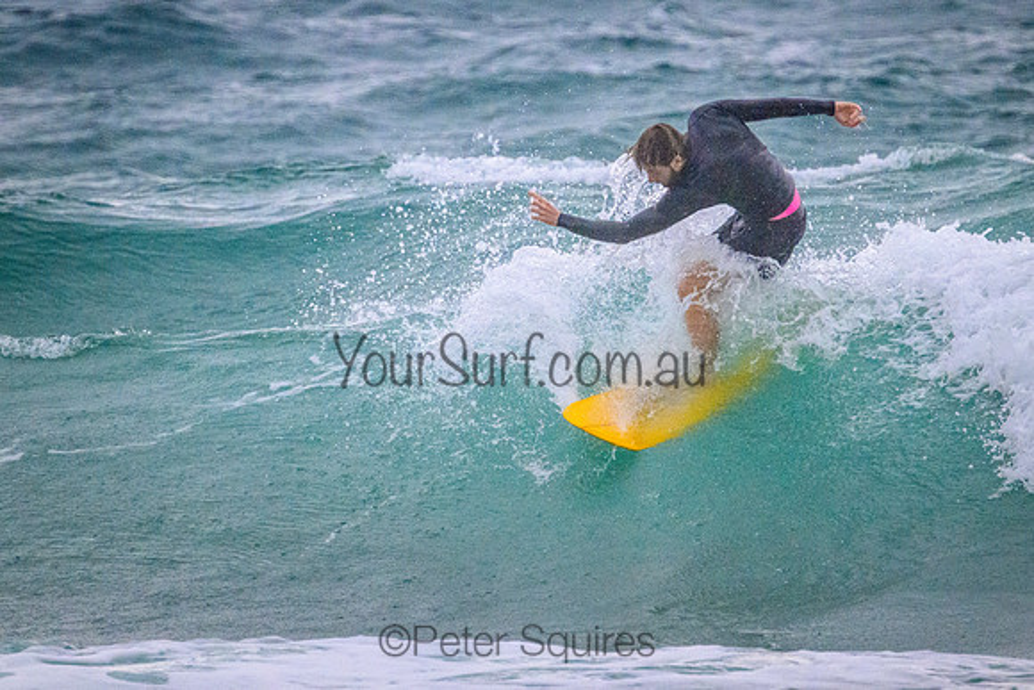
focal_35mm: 939
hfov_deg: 2.2
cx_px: 596
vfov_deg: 1.5
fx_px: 26981
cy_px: 306
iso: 11400
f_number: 11
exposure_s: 1/1250
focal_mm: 800
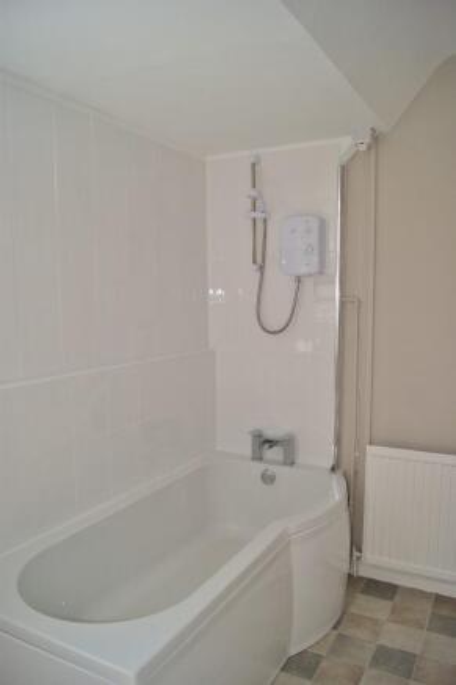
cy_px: 342
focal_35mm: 27
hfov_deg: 47.9
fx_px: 513
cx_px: 228
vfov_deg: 67.4
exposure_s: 1/160
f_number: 4
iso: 125
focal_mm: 18
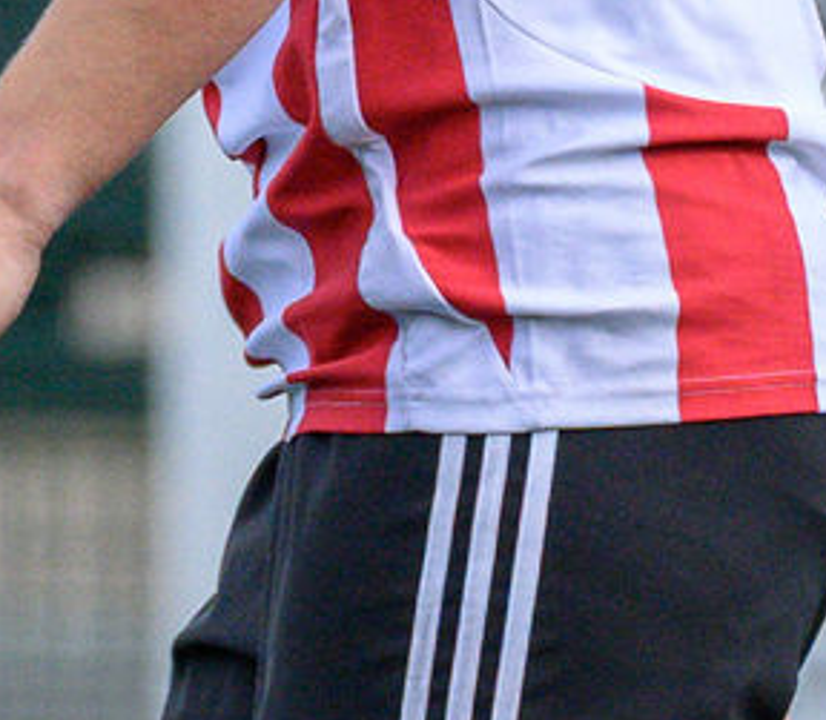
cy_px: -596
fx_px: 66774
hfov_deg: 0.7
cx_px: -235
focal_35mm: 2637
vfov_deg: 0.6
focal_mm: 250
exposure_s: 1/2000
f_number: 5
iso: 1100
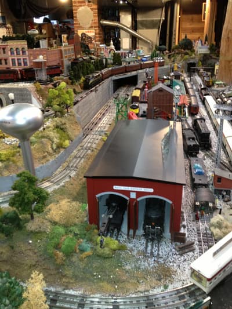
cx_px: 116
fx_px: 313
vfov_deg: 52.6
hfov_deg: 40.7
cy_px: 154
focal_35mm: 35
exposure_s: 1/20
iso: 160
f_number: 2.4
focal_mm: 4.28
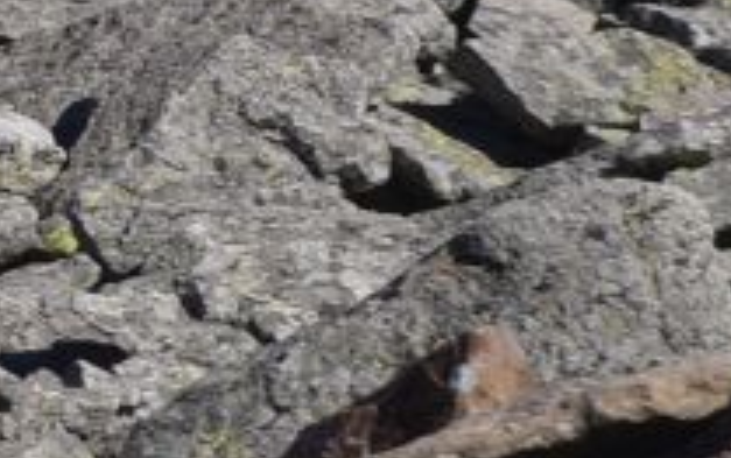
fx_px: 6320
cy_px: -593
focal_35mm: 317
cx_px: -1490
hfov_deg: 6.1
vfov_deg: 4.1
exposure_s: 1/125
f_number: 18
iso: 160
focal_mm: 50
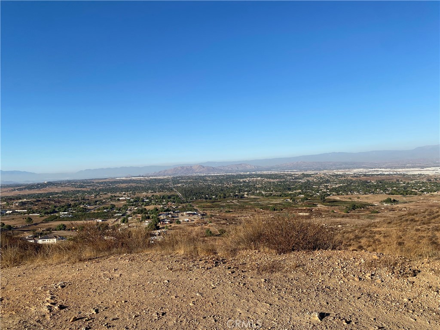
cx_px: 220
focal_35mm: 26
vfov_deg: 53.1
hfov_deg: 67.3
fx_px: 330
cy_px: 165
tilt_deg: +1.7
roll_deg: +2.2
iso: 32
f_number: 1.8
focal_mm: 4.25
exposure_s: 1/2967
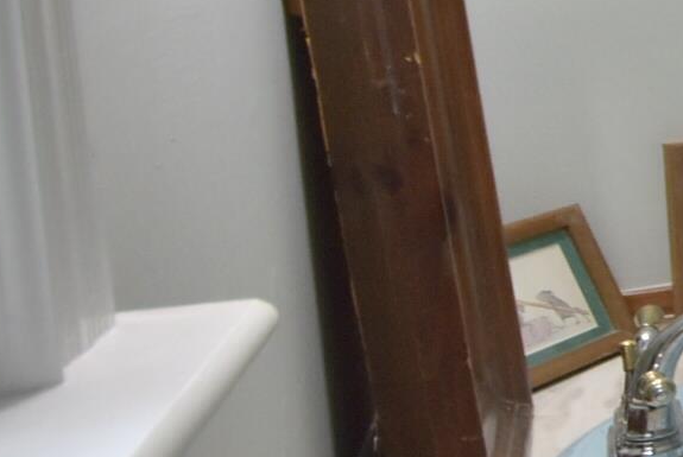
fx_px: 1482
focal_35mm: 78
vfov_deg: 17.0
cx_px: 1702
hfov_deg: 14.4
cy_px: -37
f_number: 3.5
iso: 400
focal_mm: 10
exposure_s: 1/125
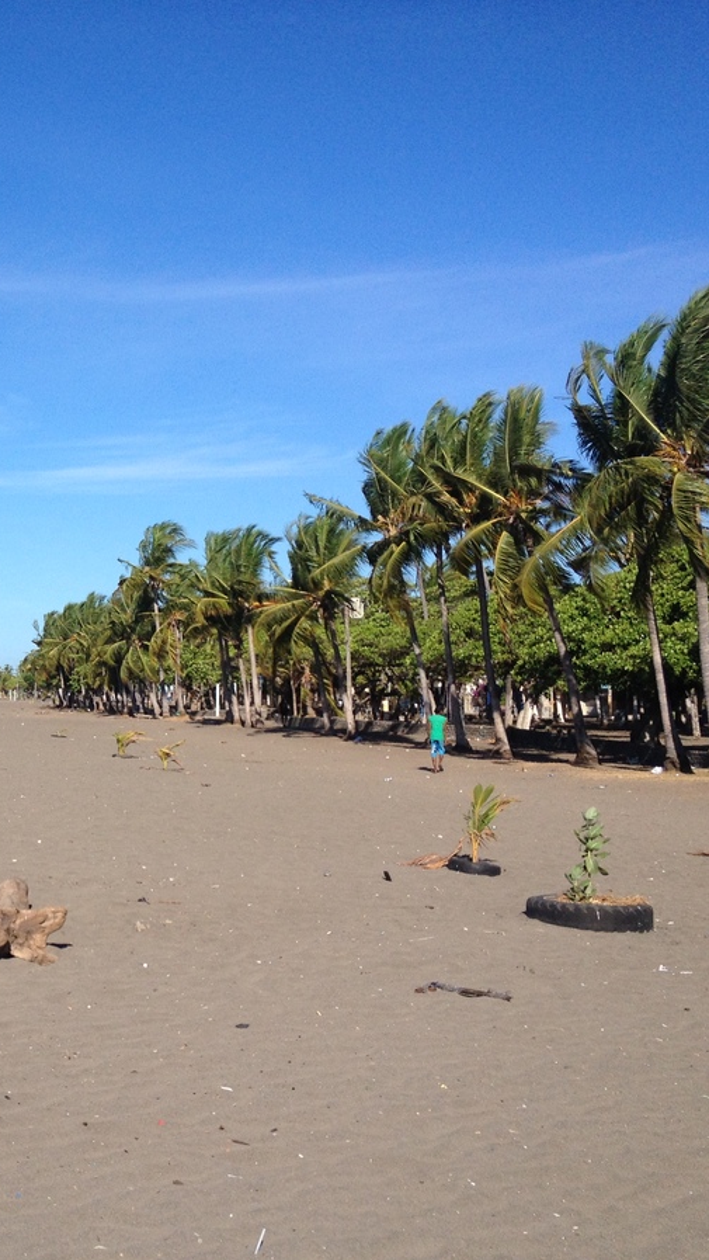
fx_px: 1703
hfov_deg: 22.7
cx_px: 13
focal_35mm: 51
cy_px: 631
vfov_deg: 40.6
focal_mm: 4.28
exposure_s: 1/2513
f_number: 2.4
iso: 50
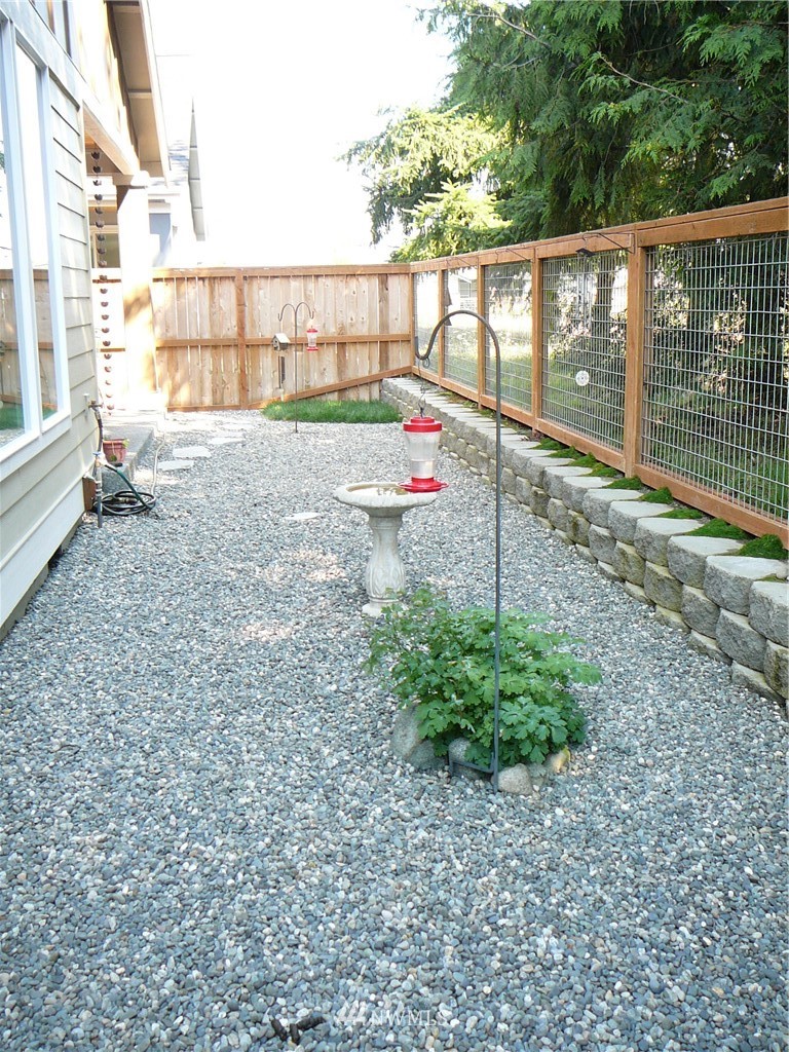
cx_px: 394
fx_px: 1064
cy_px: 526
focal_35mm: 35
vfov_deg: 52.6
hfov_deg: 40.7
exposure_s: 1/60
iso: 80
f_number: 2.8
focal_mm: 5.2
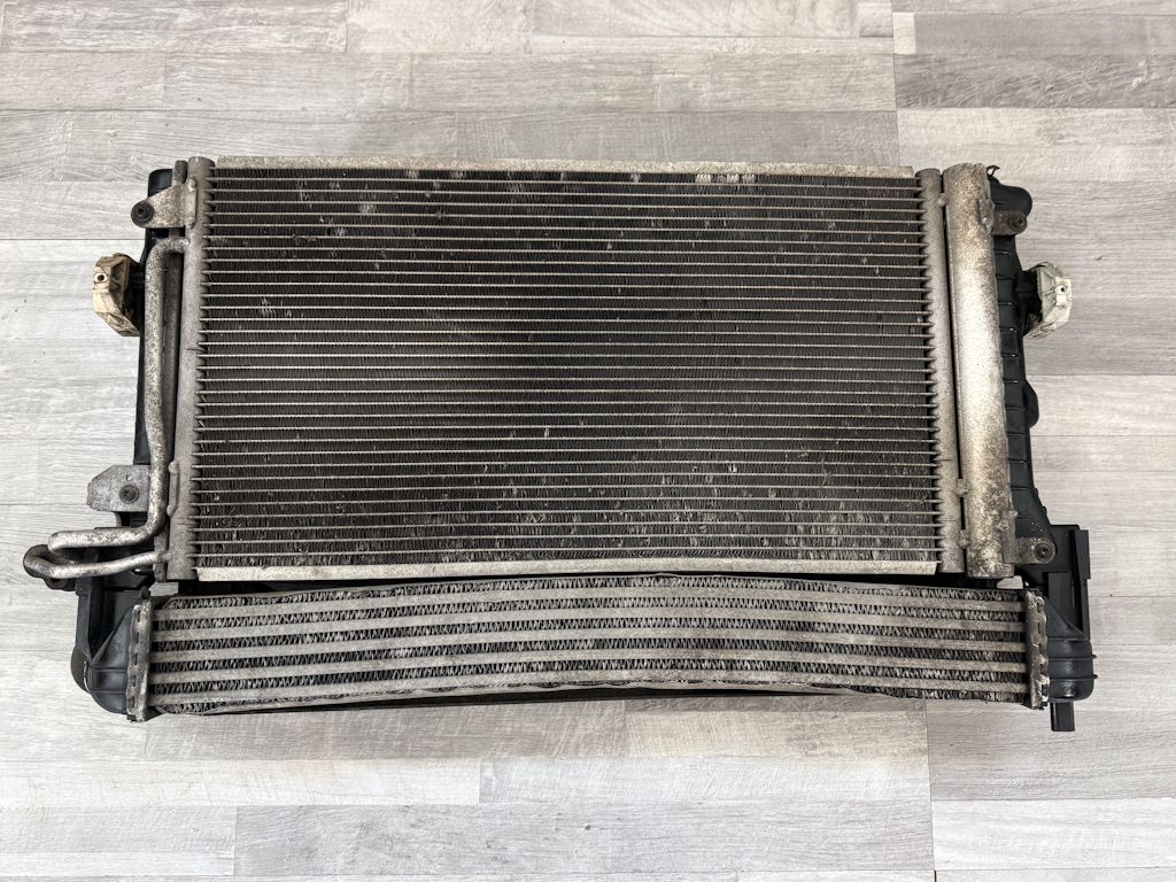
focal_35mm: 24
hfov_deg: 71.6
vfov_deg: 56.8
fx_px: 815
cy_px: 441
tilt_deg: -79.9
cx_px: 588
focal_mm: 6.76
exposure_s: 1/100
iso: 200
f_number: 1.78
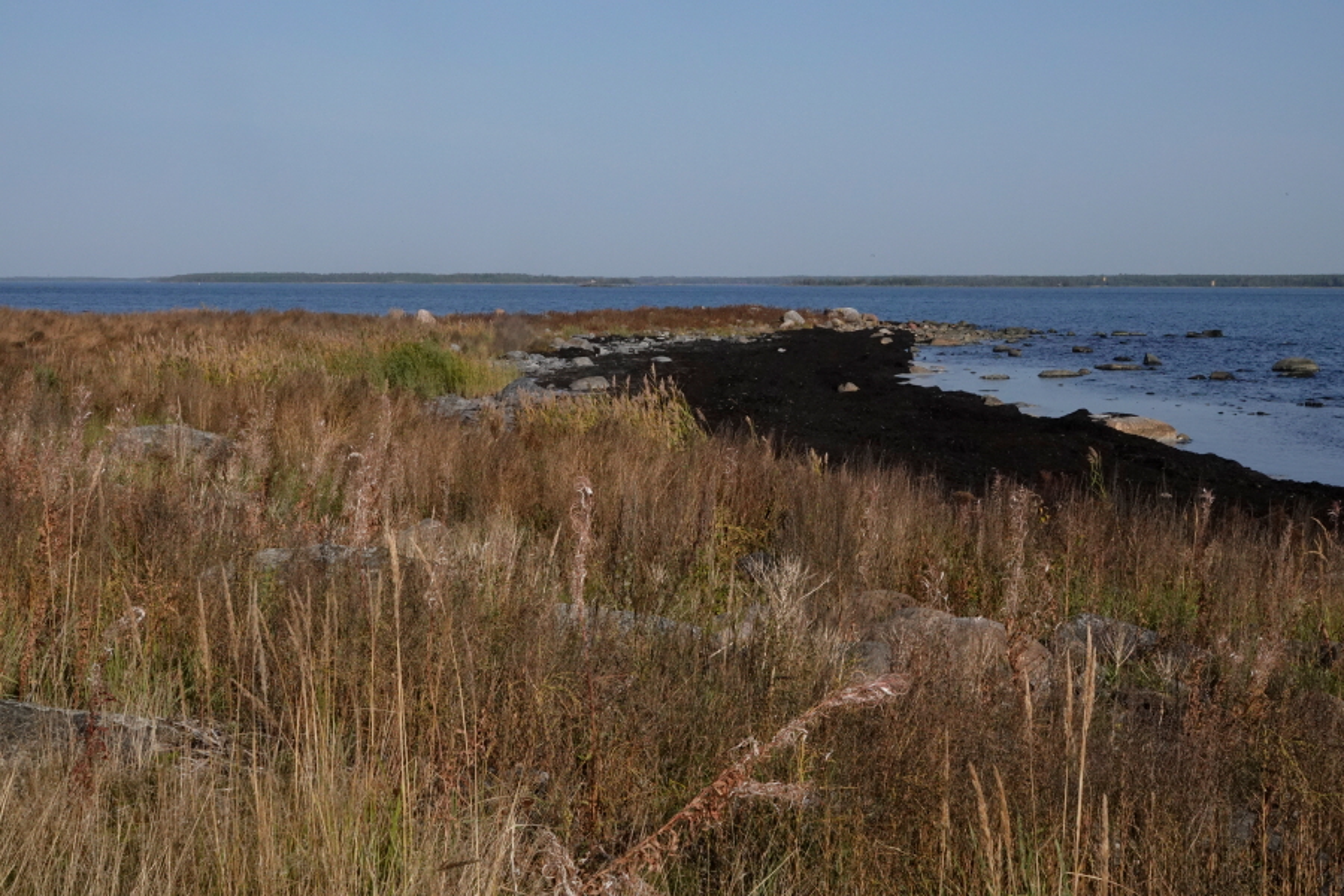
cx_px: 672
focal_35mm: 56
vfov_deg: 24.2
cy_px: 448
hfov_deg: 35.6
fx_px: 2091
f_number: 11
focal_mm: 20.49
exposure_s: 1/1250
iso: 800
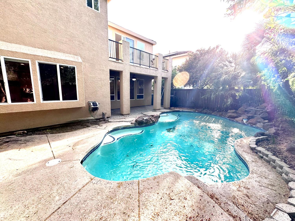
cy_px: 110
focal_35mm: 14
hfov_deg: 102.1
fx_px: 119
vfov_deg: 85.7
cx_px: 148
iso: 40
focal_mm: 2.22
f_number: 2.2
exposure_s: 1/275
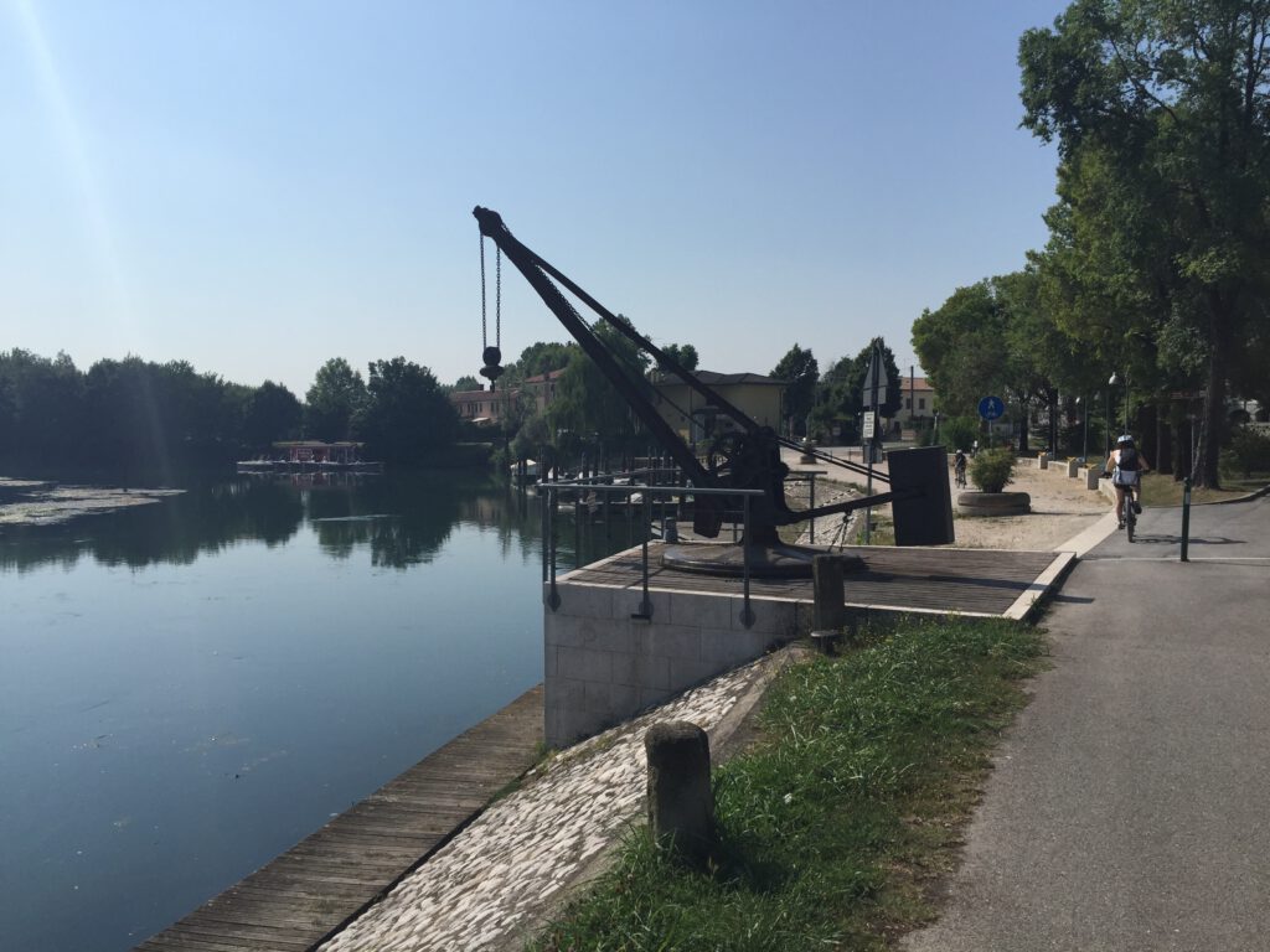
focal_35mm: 29
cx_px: 635
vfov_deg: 48.2
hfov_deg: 61.7
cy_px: 476
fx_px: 1064
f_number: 2.2
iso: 32
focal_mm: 4.15
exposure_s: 1/4950
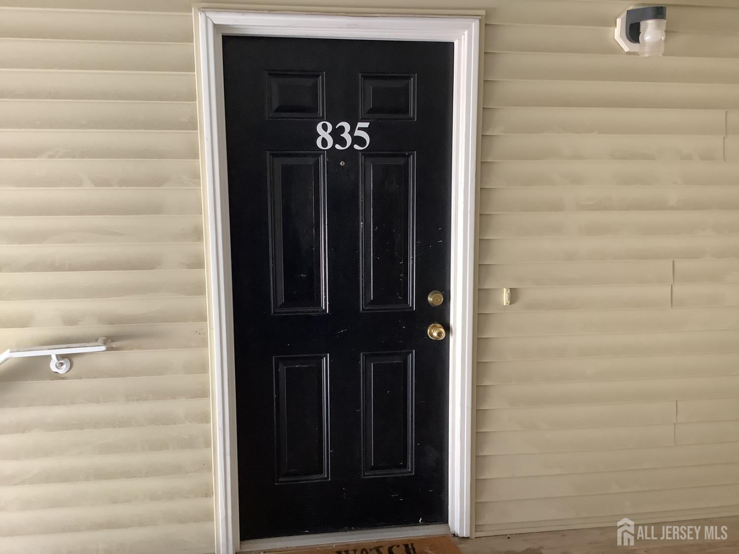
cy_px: 277
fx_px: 662
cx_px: 370
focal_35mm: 31
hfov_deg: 58.4
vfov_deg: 45.4
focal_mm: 3.3
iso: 200
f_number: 2.4
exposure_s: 1/60
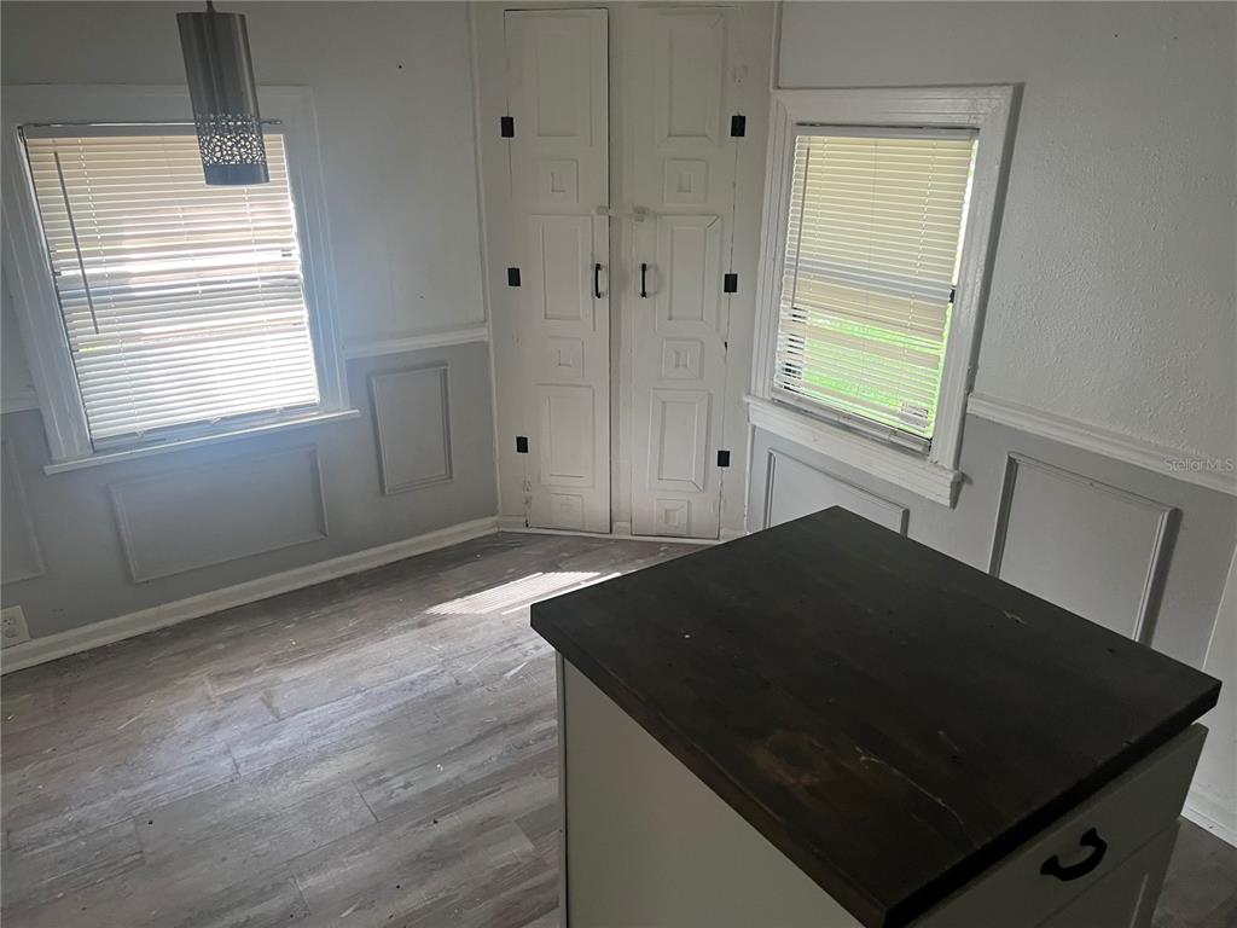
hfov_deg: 67.3
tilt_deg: -20.2
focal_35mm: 26
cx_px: 618
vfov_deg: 53.1
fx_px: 929
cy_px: 464
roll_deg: -0.1
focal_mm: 5.7
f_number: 1.5
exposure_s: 1/94
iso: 125
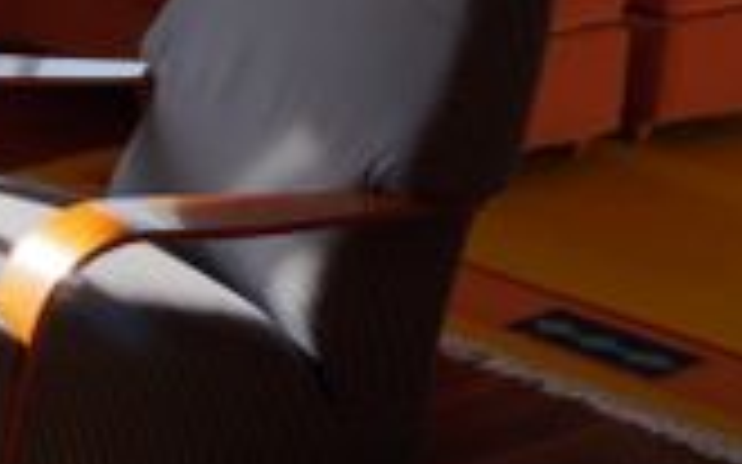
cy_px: -223
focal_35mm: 111
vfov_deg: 11.3
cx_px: -589
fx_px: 2244
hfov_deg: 16.0
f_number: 11
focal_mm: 20
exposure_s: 1/125
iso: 200
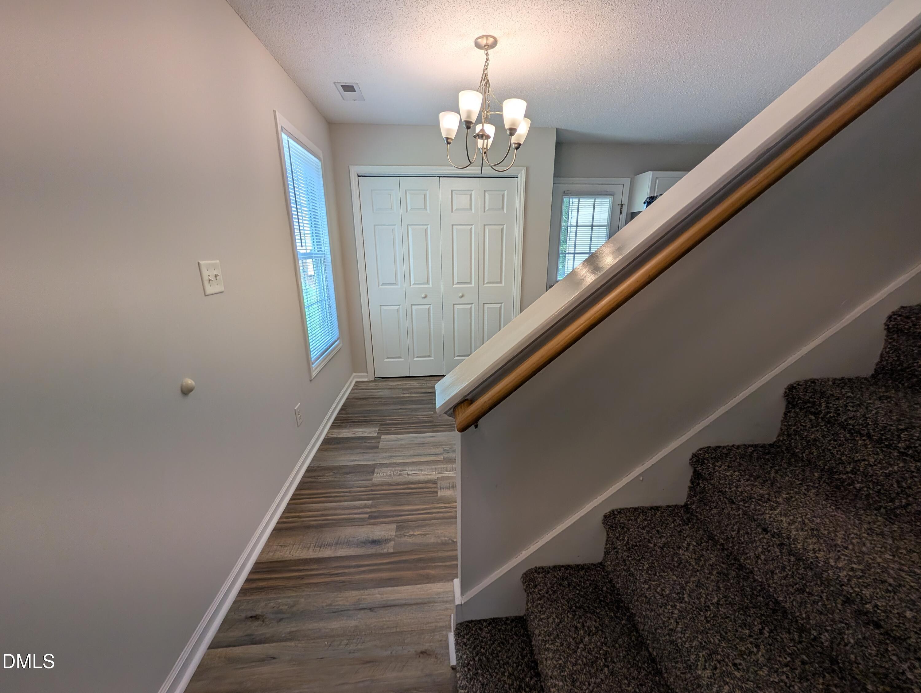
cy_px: 346
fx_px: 320
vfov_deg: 94.6
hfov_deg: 110.5
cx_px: 460
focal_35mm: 12
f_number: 1.7
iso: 54
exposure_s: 1/293
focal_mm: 2.02
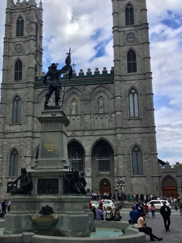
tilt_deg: +13.4
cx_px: 70
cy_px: 121
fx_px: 287
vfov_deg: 45.8
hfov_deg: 35.0
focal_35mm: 41
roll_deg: -0.9
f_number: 2.4
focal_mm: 3.3
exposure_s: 1/1381
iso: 25
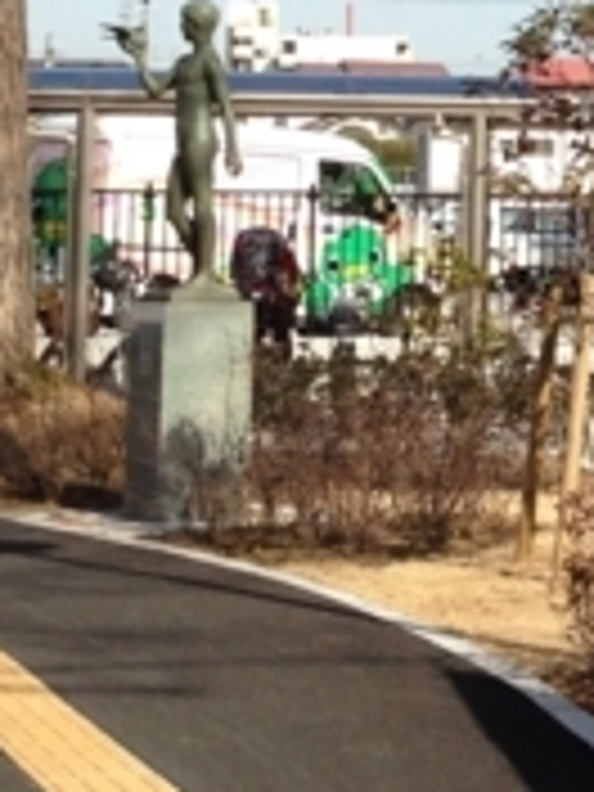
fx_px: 3432
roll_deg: -1.0
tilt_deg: +5.0
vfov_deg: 13.0
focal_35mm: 150
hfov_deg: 9.5
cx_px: 976
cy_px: -32
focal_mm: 4.12
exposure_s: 1/1261
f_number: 2.4
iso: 50
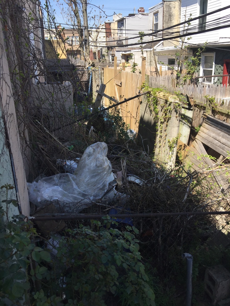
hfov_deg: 48.2
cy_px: 153
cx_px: 115
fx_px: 257
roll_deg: +1.0
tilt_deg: -20.5
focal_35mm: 29
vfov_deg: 61.7
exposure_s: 1/989
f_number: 2.2
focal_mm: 4.15
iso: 32
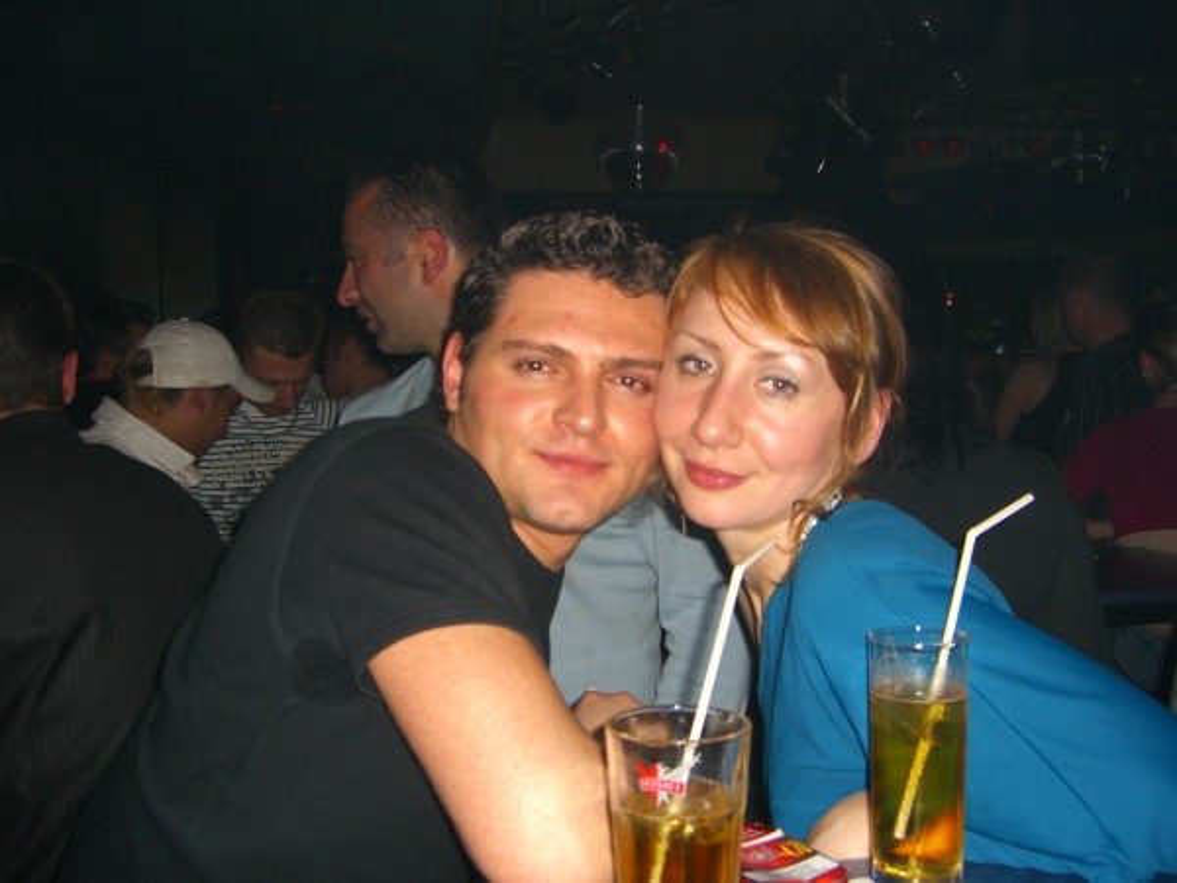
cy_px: 442
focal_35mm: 38
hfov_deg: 49.0
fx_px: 1292
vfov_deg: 37.7
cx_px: 588
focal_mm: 7.9
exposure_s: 1/60
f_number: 2.8
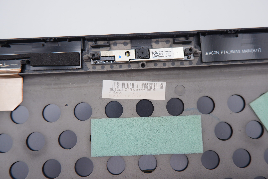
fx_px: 171
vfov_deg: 55.1
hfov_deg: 76.1
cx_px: 134
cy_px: 90
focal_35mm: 23
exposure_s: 1/210
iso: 800
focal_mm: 15.2
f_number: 5.6
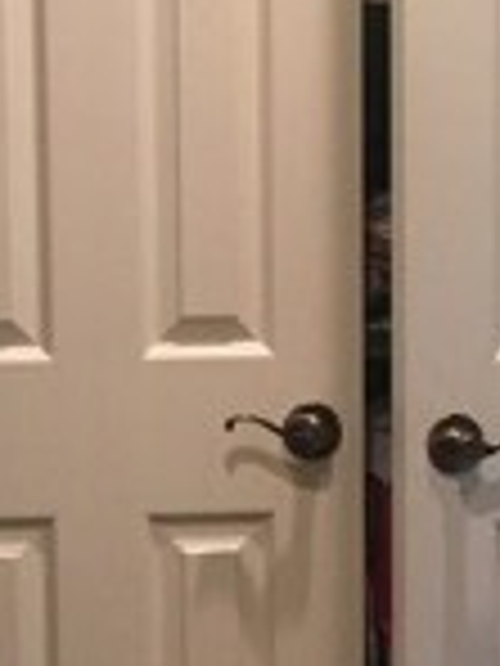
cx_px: 167
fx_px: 2889
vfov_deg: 13.1
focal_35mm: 150
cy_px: 576
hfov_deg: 9.9
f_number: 2.2
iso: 200
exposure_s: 1/24
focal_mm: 4.15
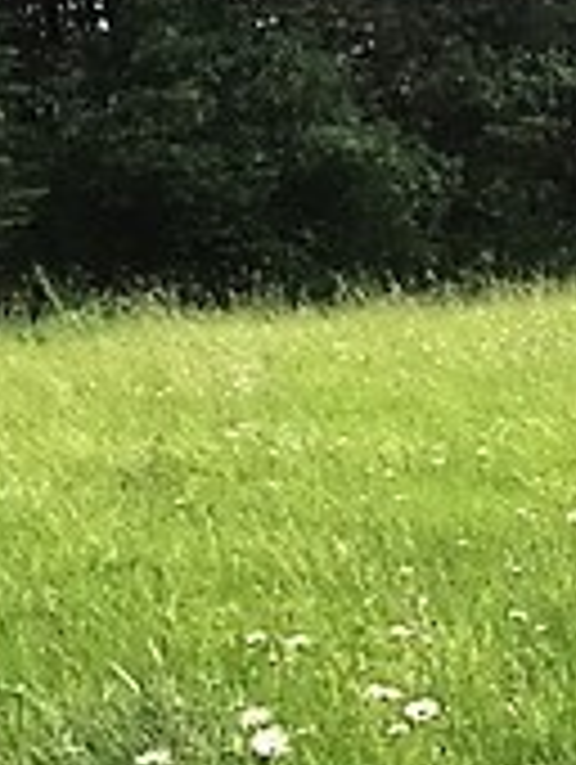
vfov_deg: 17.9
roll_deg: +2.5
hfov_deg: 12.7
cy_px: 580
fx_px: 2412
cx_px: 950
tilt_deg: -9.0
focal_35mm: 109
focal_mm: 4.15
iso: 25
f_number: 2.2
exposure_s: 1/601
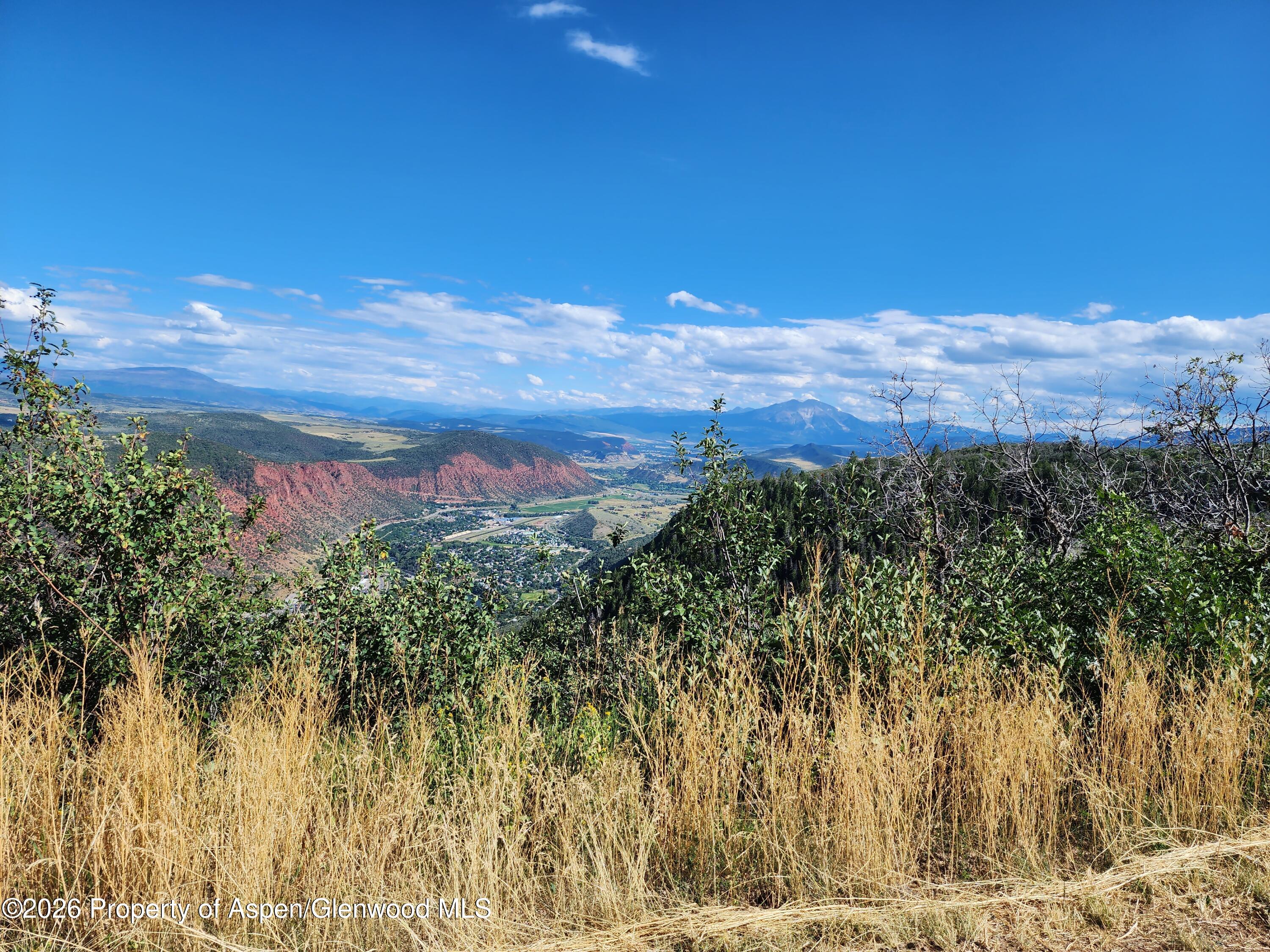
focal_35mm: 23
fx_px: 844
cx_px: 635
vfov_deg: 58.9
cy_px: 476
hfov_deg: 73.9
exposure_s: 1/1117
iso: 12
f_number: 1.8
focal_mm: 6.4
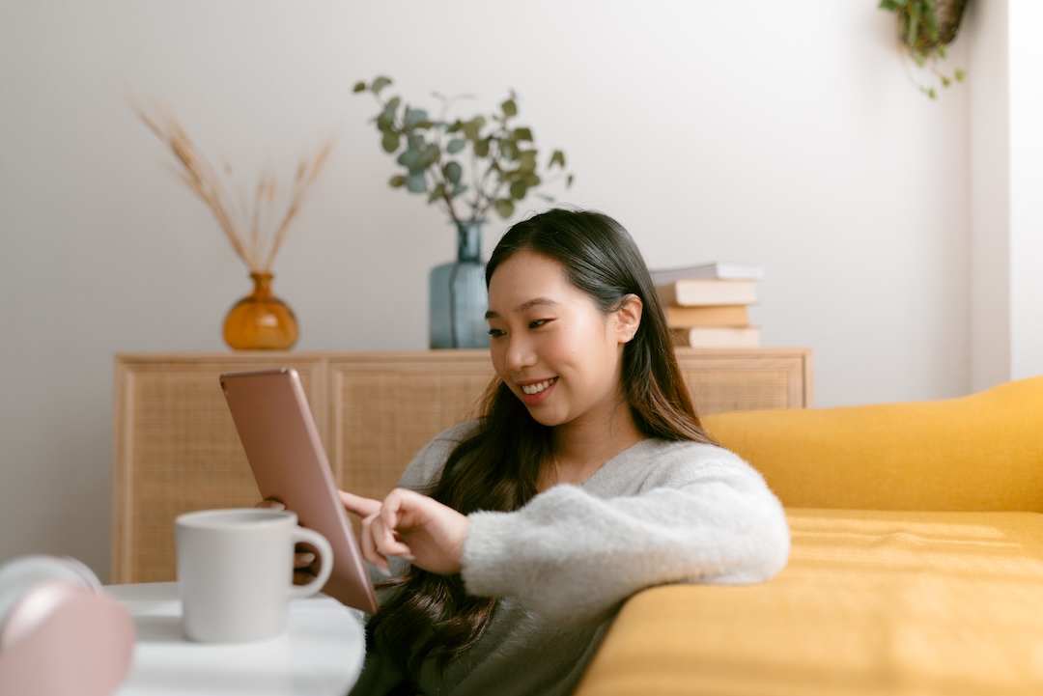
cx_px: 522
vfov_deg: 37.9
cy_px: 348
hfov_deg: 54.4
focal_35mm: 35
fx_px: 1014
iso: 100
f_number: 1.8
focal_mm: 35
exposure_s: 1/400
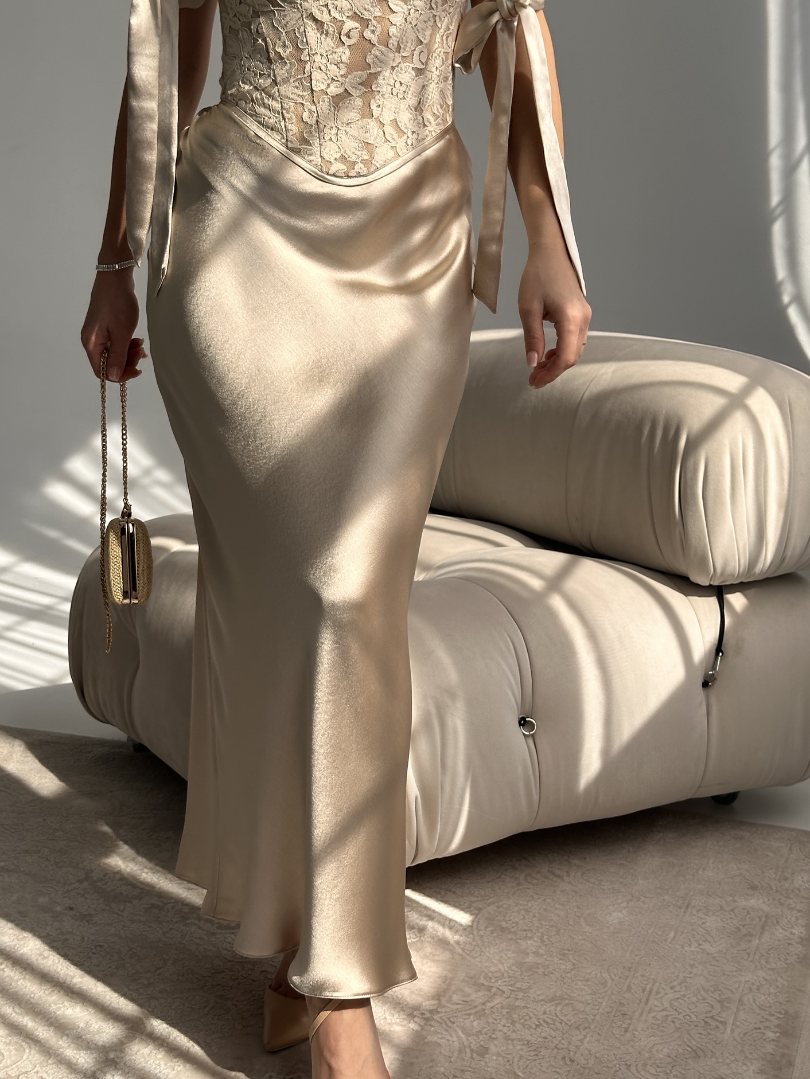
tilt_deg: -12.1
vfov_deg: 37.5
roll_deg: -1.7
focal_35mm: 51
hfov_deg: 28.6
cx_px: 383
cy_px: 542
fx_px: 1591
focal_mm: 6.86
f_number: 1.78
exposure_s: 1/1639
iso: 64
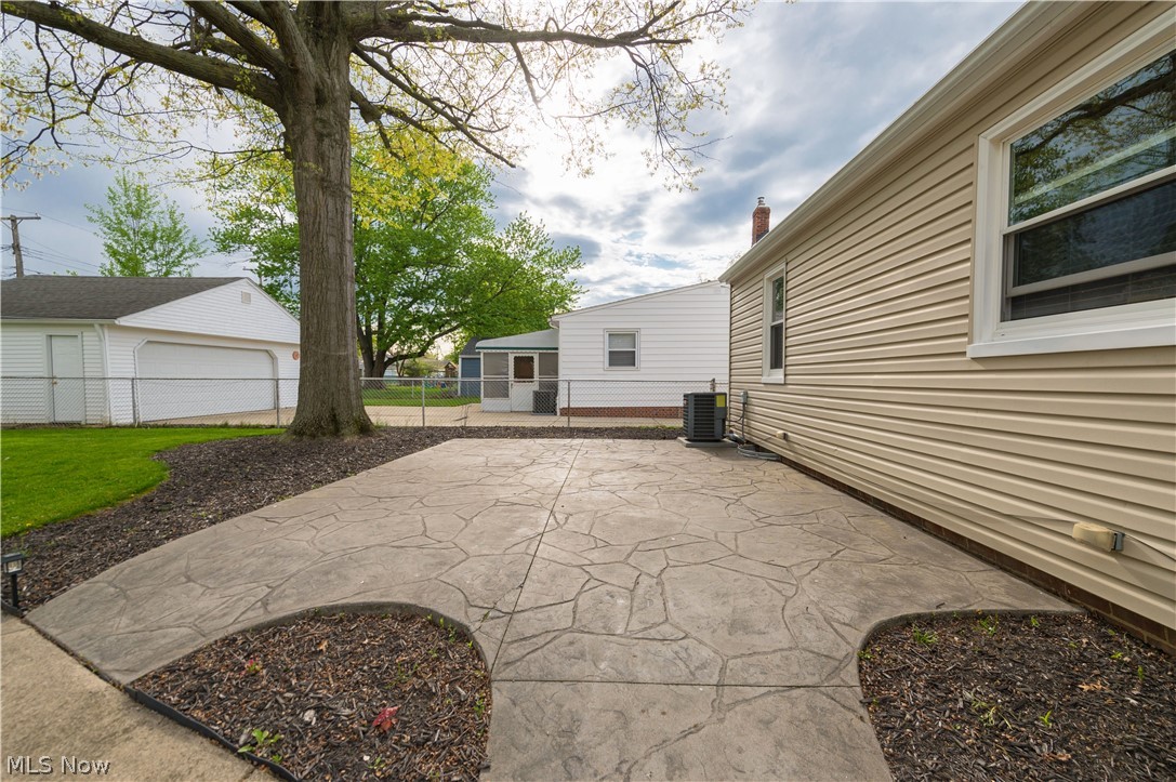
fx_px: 457
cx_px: 588
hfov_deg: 104.3
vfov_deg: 81.1
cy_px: 391
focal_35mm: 14
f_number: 8
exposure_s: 1/640
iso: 200
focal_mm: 14
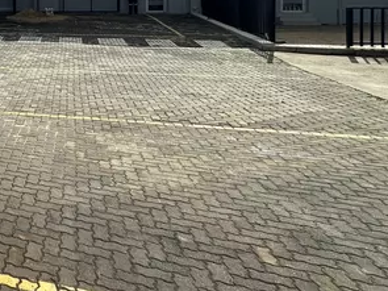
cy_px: 12
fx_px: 426
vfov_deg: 34.8
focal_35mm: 38
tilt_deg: -1.0
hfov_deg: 33.9
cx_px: -126
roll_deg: -0.3
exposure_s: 1/2882
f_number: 2.2
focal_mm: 2.22
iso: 50
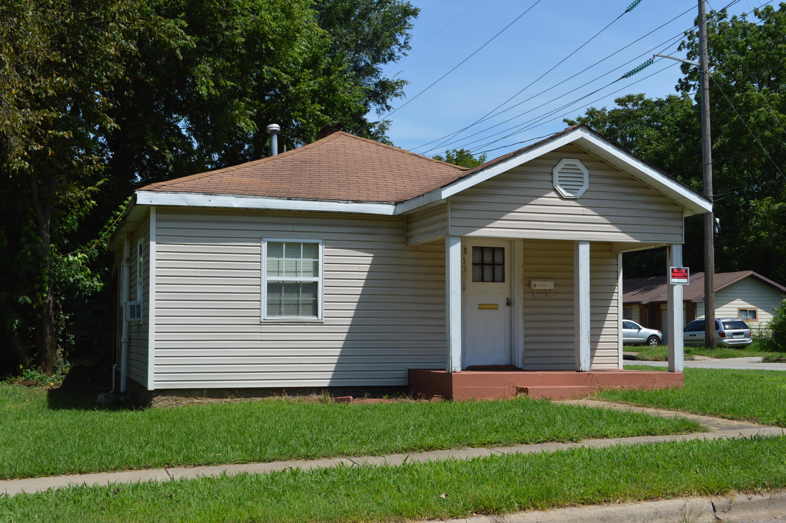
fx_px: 982
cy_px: 262
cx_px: 393
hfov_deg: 43.6
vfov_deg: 29.8
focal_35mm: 45
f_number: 8
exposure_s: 1/250
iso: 100
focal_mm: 30
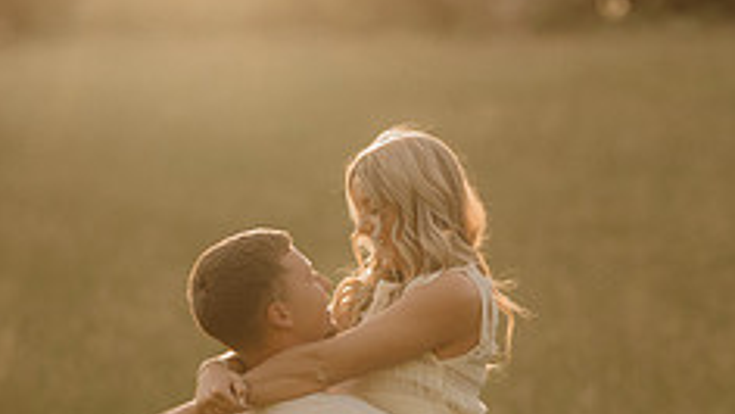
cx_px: 436
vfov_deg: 7.1
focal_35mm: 170
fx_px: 3315
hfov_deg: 12.6
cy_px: 542
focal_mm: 85
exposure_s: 1/1000
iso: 250
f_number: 2
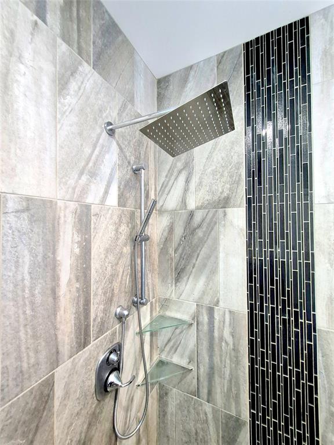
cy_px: 222
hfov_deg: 89.9
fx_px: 167
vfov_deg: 106.2
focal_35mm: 13
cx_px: 167
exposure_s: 1/60
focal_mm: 1.74
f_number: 2.2
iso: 800
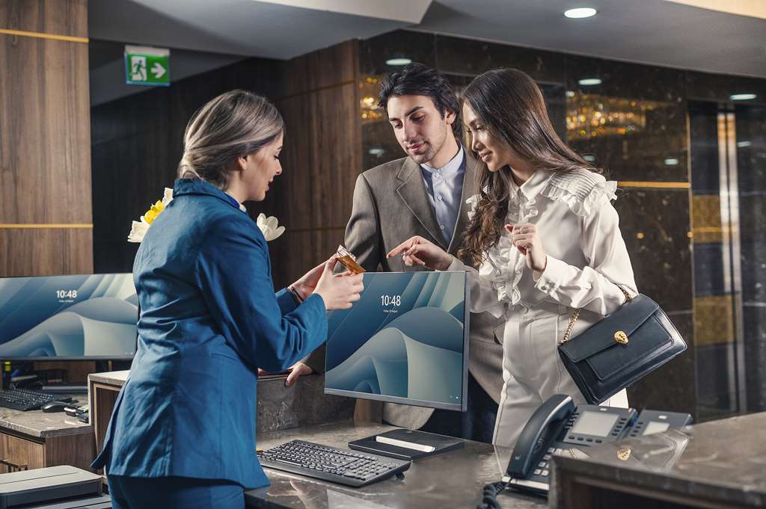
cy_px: 254
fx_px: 1063
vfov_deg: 26.9
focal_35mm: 50
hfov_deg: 39.6
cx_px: 383
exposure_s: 1/800
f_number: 3.5
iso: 200
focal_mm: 50
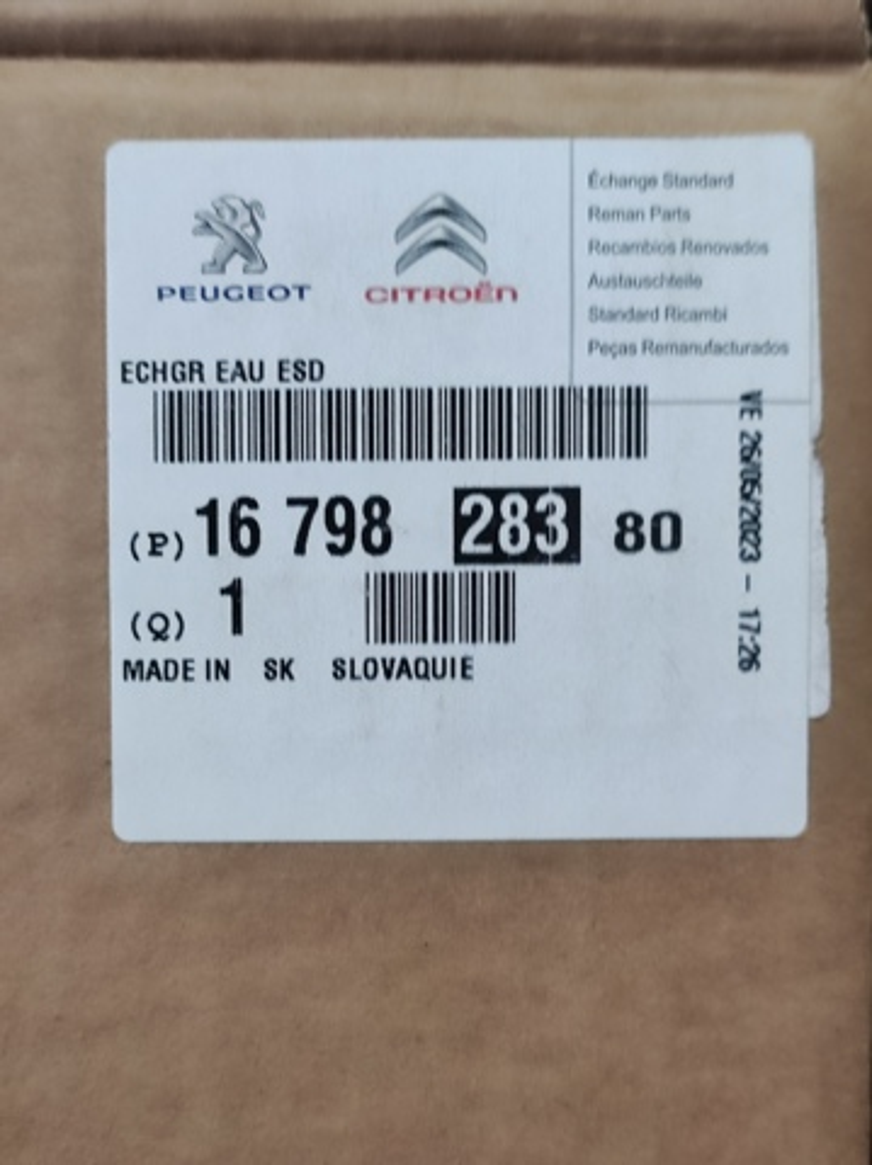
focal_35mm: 17
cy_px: 582
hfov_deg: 74.6
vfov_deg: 91.1
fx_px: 572
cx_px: 436
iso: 669
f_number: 1.79
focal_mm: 4.74
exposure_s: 1/50
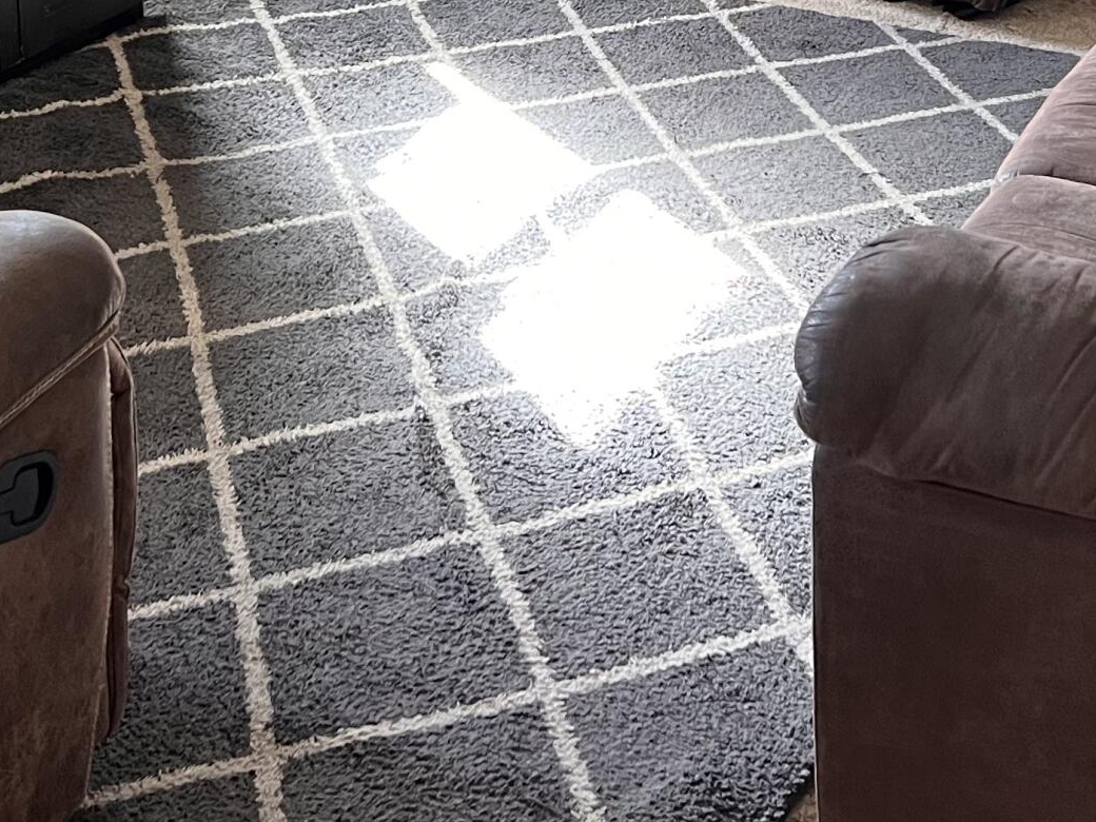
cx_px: 541
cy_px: -192
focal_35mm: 75
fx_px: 2375
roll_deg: +0.6
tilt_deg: -15.1
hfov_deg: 26.0
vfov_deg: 18.5
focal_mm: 5.7
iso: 160
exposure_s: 1/60
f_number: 1.5
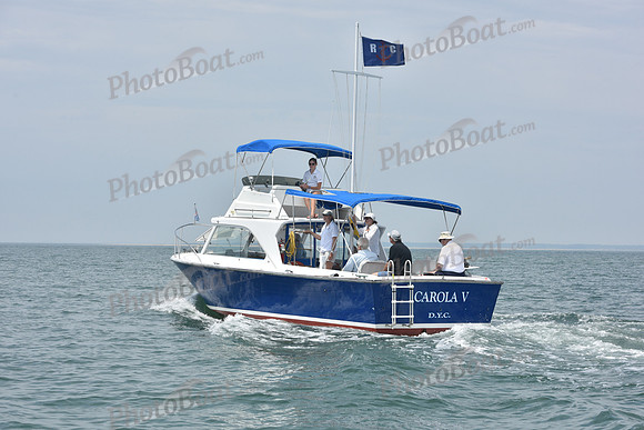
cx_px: 322
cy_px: 215
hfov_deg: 28.8
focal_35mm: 70
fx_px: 1252
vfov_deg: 19.5
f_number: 10
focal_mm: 70
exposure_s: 1/1000
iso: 250
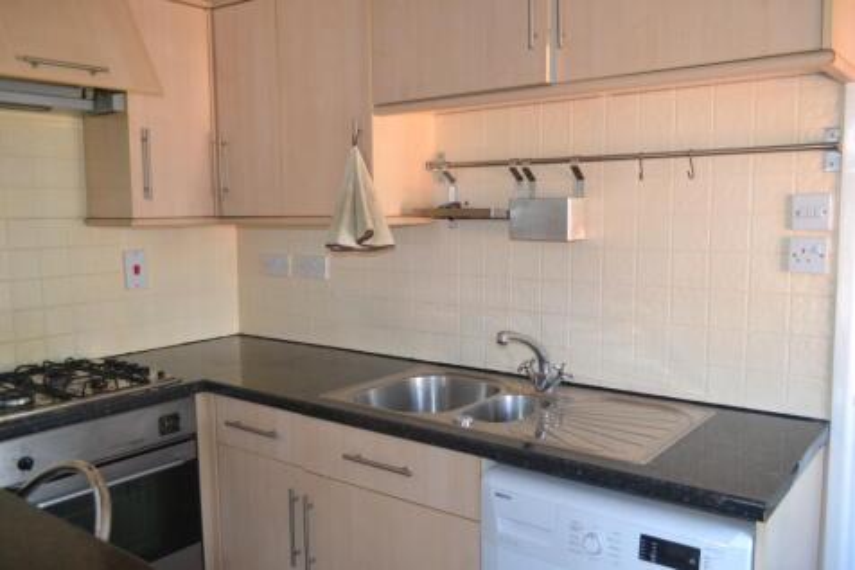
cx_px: 428
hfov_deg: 61.9
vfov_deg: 43.6
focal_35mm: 30
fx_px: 712
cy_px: 285
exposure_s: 1/60
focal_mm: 20
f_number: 3.8
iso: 900
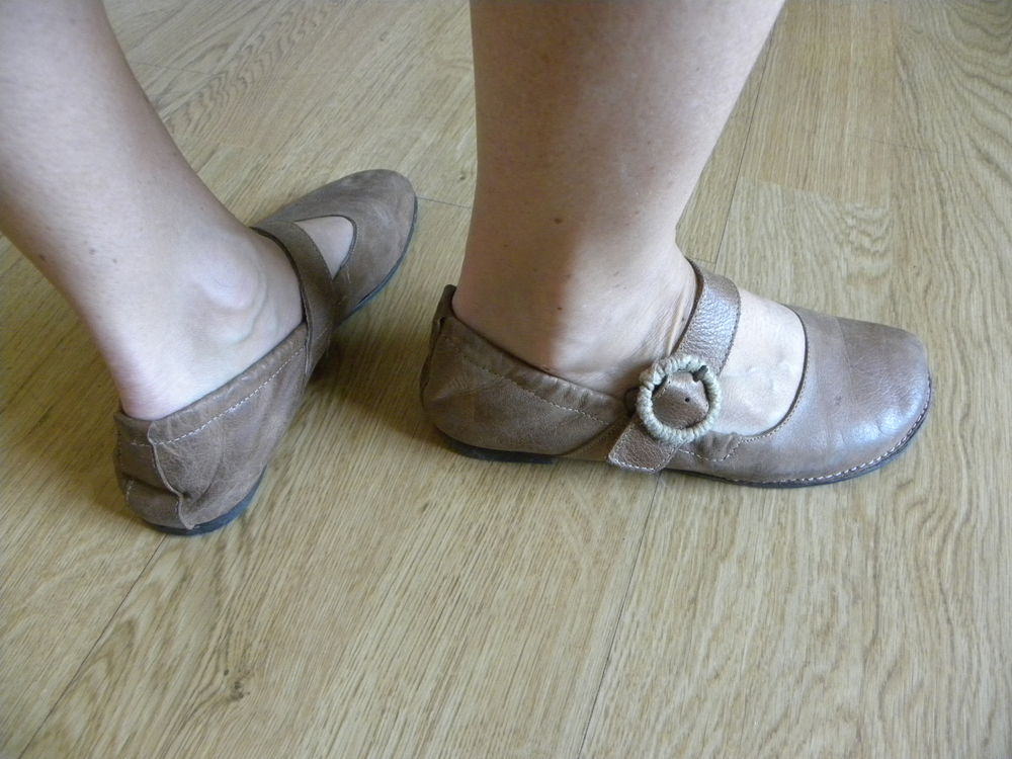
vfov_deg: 53.1
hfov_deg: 67.3
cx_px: 506
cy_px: 380
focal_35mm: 26
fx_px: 760
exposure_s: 1/27.1
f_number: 2.8
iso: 400
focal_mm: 4.6
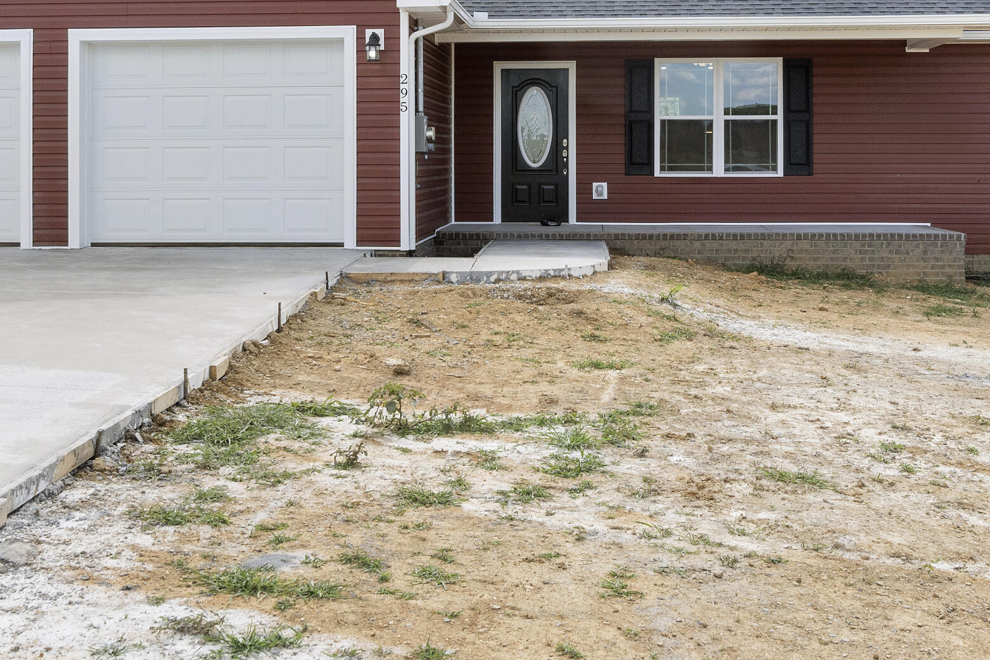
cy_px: 151
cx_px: 490
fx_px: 1346
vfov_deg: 27.1
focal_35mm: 49
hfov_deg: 40.4
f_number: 8
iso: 320
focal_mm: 17
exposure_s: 1/400
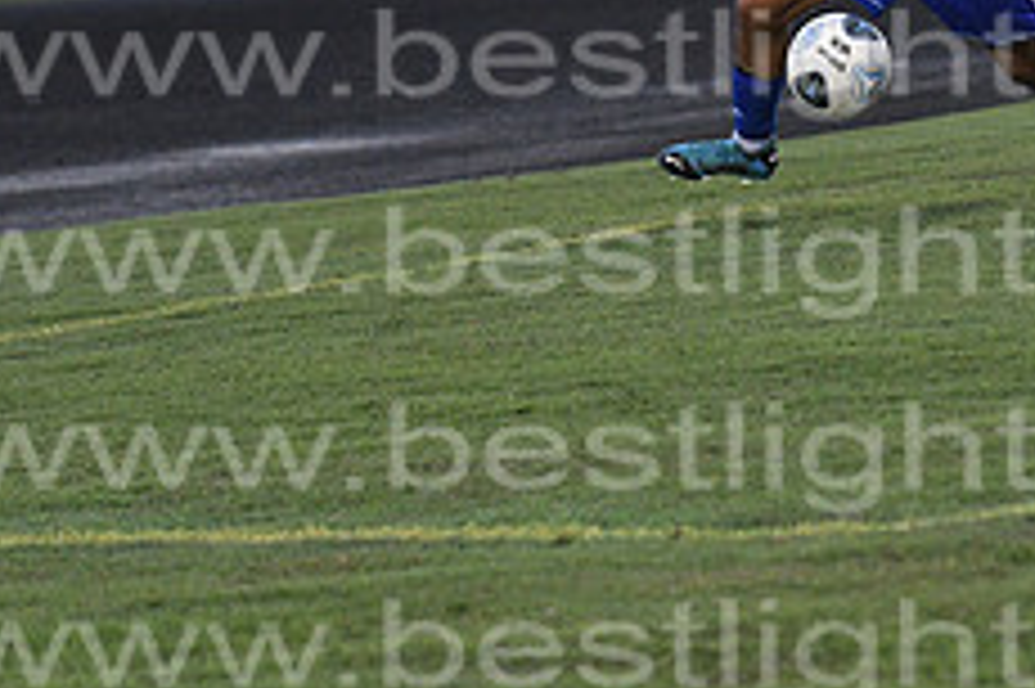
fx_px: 10658
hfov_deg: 5.5
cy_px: -34
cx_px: 972
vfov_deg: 3.7
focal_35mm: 371
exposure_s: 1/800
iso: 1600
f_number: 3.2
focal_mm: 98
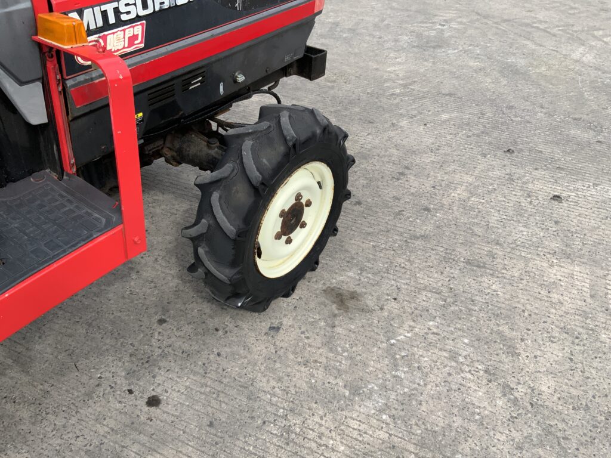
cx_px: 306
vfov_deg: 48.2
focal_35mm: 29
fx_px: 512
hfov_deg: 61.7
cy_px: 229
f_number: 1.8
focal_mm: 3
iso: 16
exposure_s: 1/1342
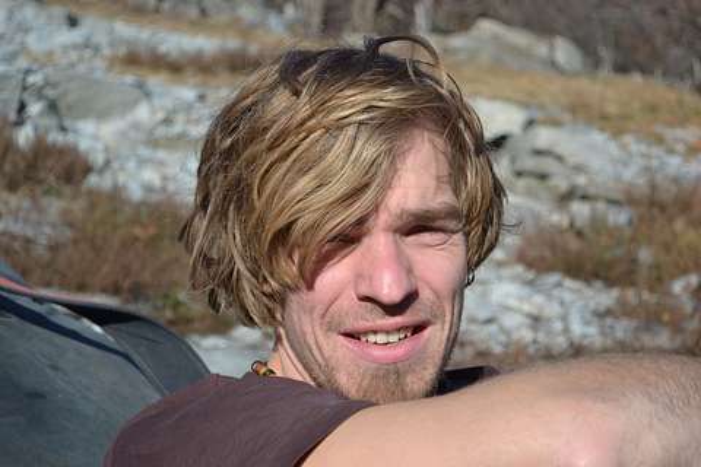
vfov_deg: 16.6
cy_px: 234
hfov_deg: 24.6
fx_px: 1606
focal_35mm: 82
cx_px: 350
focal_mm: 55
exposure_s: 1/400
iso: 100
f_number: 5.6
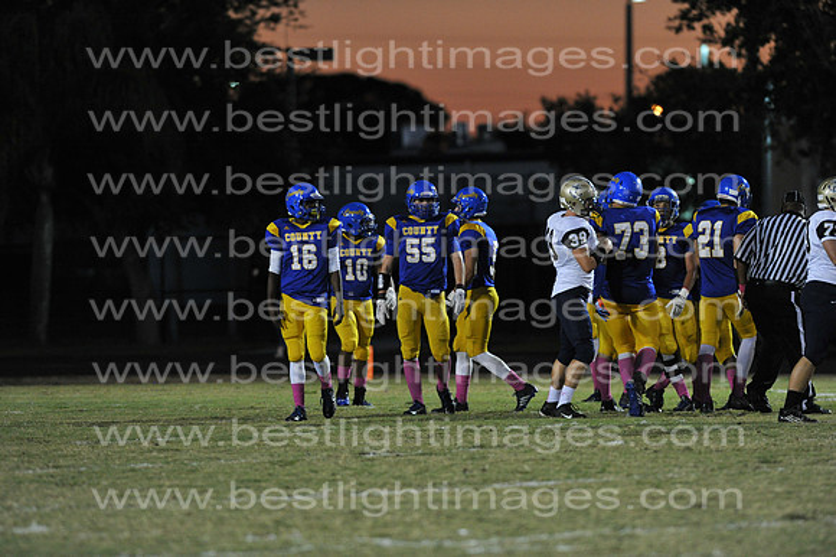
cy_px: 278
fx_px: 6962
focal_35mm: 300
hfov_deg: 6.9
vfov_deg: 4.6
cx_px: 418
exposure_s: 1/500
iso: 5000
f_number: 4
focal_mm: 300
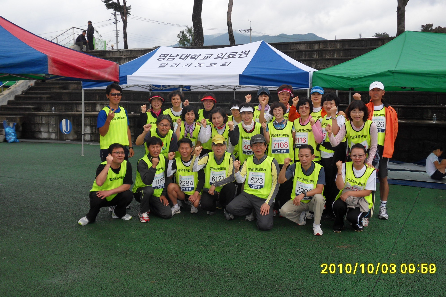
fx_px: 409
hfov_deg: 57.2
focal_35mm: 33
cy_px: 130
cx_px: 226
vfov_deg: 39.9
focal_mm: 5.6
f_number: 8.2
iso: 80
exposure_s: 1/125
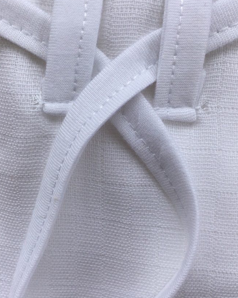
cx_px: 122
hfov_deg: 36.5
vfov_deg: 44.8
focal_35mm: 41
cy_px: 141
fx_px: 361
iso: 25
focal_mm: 4.15
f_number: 2.2
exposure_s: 1/1012
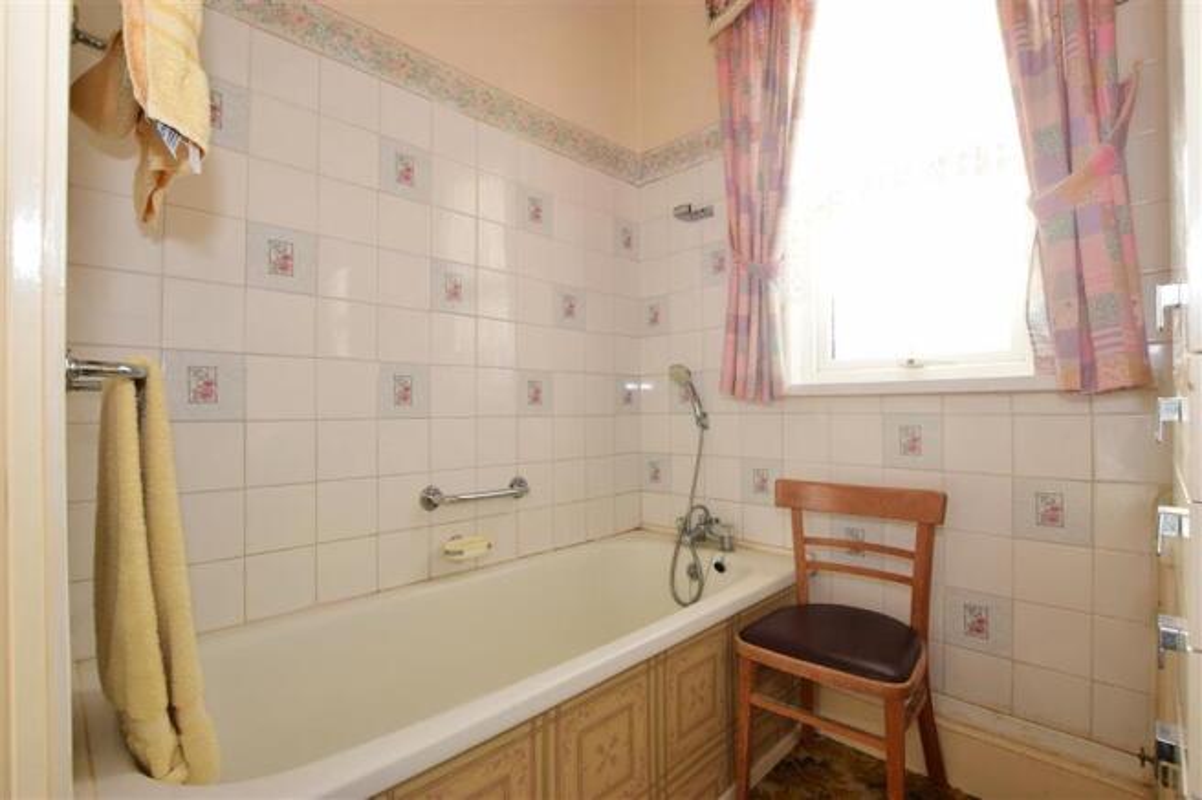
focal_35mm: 16
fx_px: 551
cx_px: 601
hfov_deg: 95.0
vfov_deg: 72.0
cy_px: 400
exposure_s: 1/200
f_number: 7.1
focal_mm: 11
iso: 400
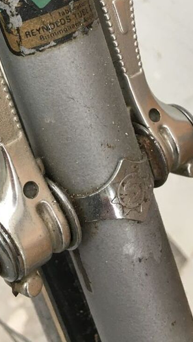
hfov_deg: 21.0
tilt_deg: -53.7
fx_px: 518
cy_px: 81
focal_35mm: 57
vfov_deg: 35.7
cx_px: 62
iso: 40
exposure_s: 1/33
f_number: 2.2
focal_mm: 4.15
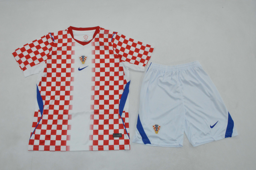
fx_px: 234
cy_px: 85
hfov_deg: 57.3
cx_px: 128
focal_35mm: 33
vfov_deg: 39.9
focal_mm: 22
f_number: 25
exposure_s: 1/200
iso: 3200
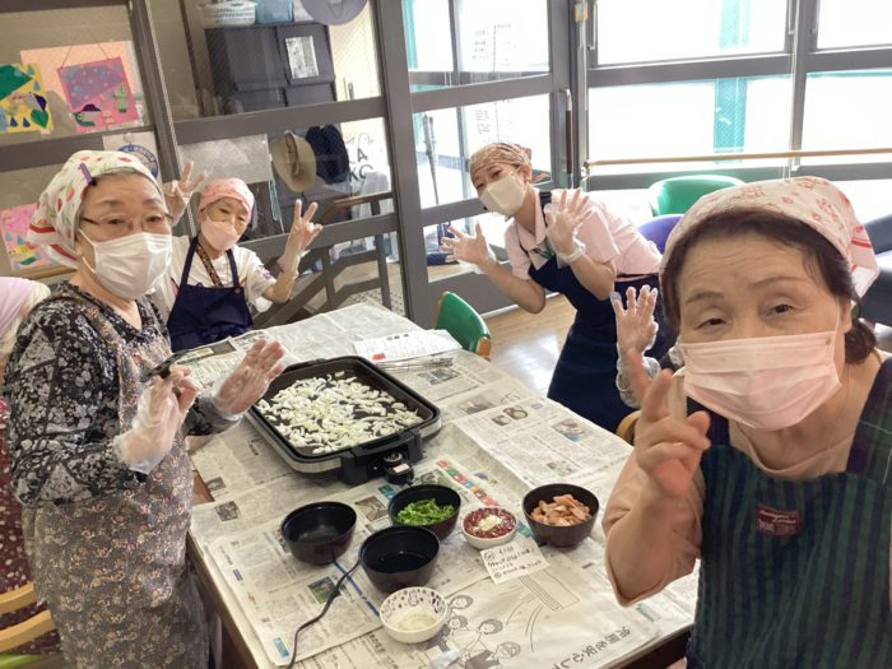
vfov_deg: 45.4
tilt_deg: -18.0
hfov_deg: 58.4
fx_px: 799
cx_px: 446
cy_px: 334
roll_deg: +5.3
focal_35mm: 31
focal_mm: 3.3
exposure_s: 1/60
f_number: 2.4
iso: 160
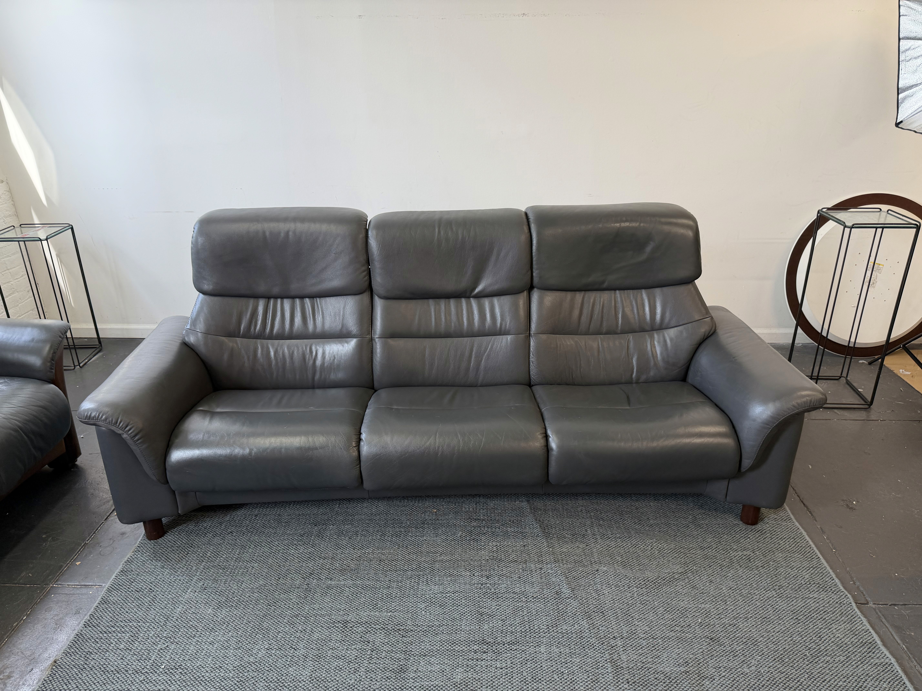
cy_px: 346
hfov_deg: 71.6
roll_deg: +1.2
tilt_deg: -23.5
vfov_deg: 56.8
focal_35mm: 24
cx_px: 461
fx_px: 639
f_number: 1.78
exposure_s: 1/120
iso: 80
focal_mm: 6.76
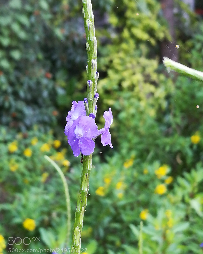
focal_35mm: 75
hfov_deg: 20.4
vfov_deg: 25.4
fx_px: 563
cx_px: 101
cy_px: 126
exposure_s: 1/33.3
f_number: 2.2
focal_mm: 3.83
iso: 400
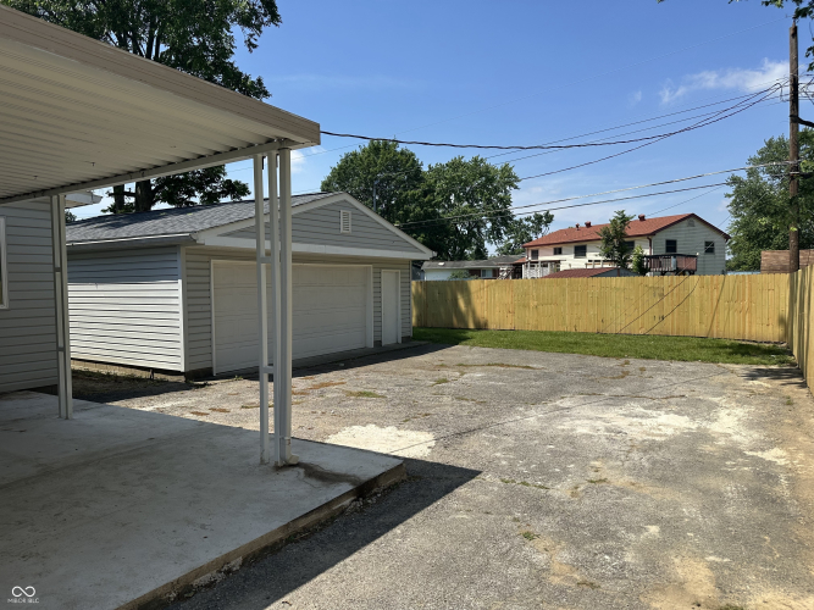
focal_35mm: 24
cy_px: 305
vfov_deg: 56.8
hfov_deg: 71.6
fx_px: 564
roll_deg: -0.2
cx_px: 407
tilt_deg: -1.1
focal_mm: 6.86
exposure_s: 1/4762
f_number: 1.78
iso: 80
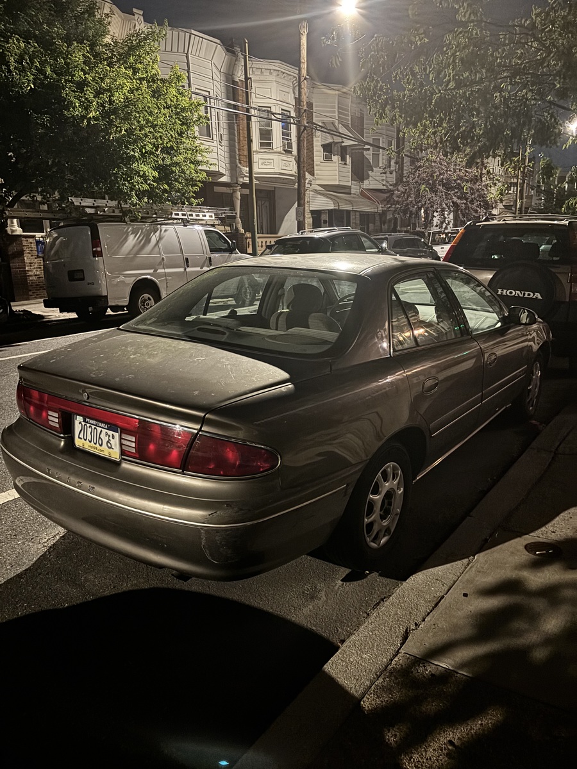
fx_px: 578
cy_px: 384
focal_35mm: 26
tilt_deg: -13.3
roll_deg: +1.9
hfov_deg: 53.1
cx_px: 288
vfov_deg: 67.3
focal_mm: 5.96
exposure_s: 1/15
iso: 1000
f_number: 1.6
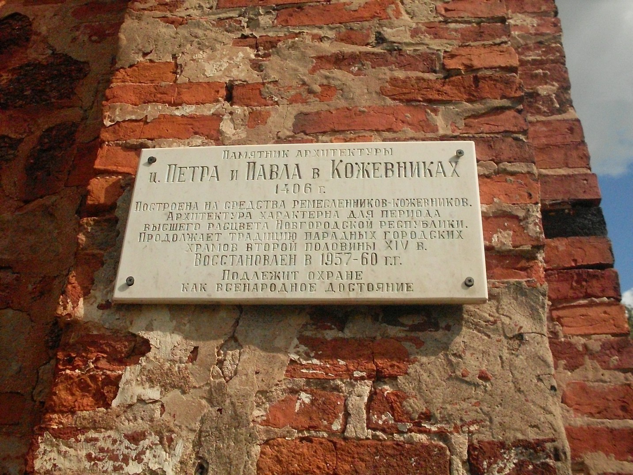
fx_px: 695
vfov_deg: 37.7
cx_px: 316
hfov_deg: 49.0
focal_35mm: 38
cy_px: 238
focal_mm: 6.3
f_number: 8.4
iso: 400
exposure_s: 1/1500
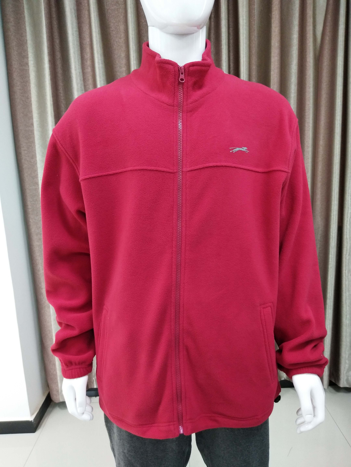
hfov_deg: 53.1
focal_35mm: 26
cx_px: 176
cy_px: 234
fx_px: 352
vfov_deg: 67.3
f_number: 2
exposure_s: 1/33.3
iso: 250
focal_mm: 3.88
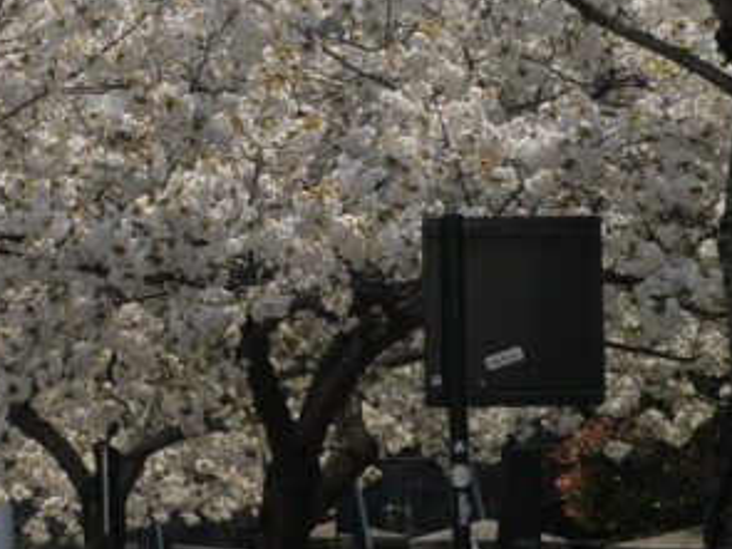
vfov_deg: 5.7
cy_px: 117
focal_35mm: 262
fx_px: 5538
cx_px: -409
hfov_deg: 7.4
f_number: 3.2
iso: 200
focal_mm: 33
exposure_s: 1/5000
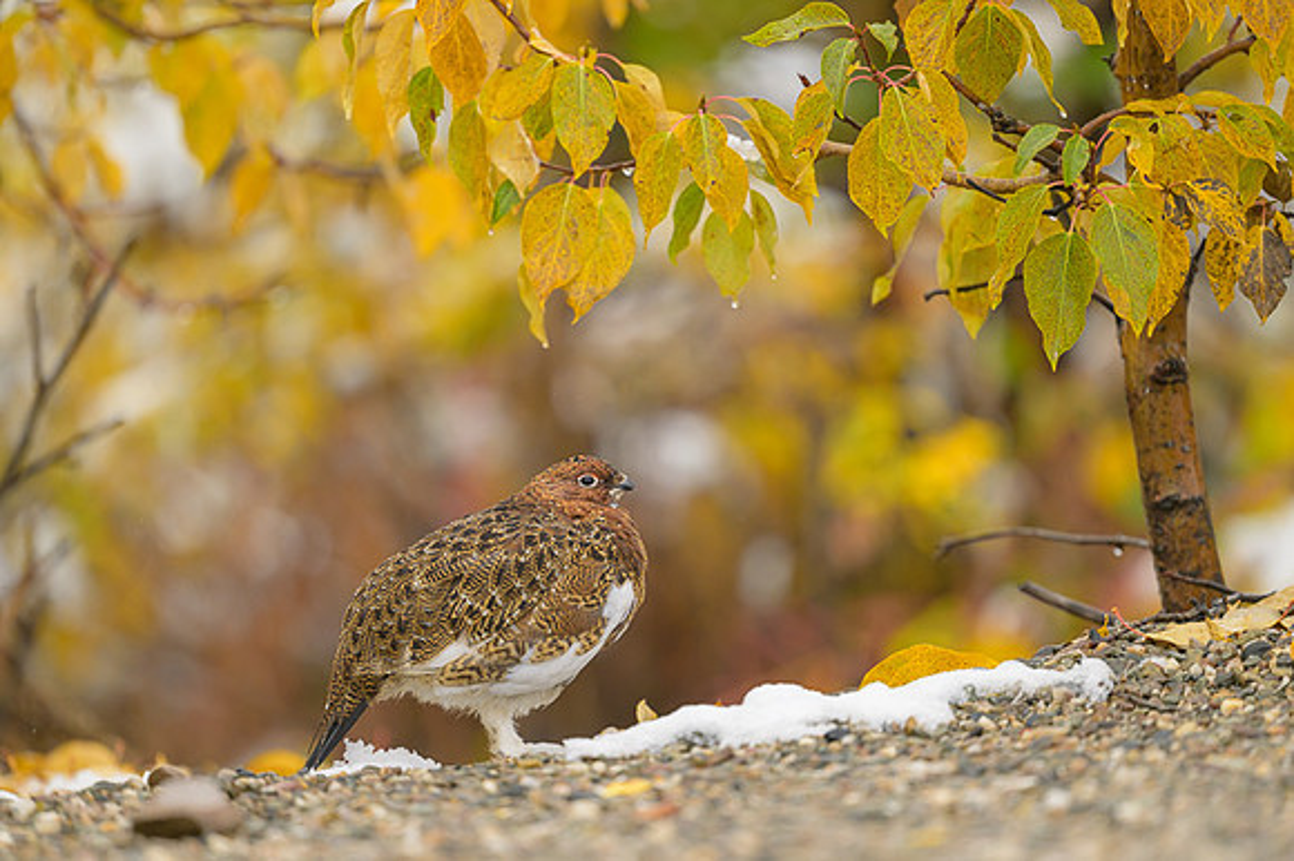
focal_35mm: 421
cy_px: 453
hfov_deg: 4.9
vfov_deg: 3.3
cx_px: 613
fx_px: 15114
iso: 400
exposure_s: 1/2000
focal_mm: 400
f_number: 2.8
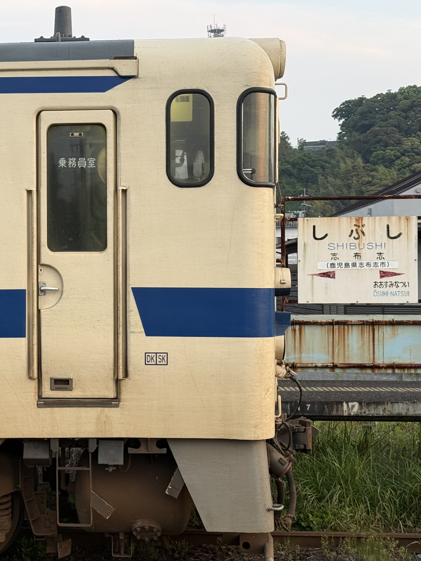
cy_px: 283
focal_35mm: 67
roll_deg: +0.4
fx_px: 1087
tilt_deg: +0.4
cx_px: 45
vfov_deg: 29.0
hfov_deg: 21.5
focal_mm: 6.76
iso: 50
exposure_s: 1/124
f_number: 1.78
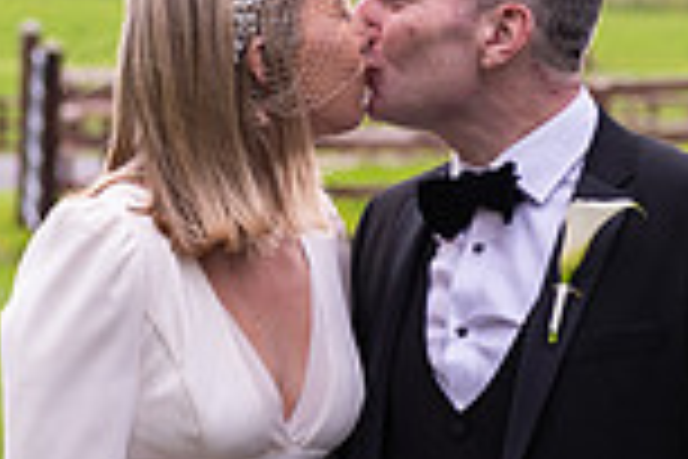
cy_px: 209
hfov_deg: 8.8
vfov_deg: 5.8
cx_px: 324
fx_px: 4491
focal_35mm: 235
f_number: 3.5
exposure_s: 1/160
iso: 100
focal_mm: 62
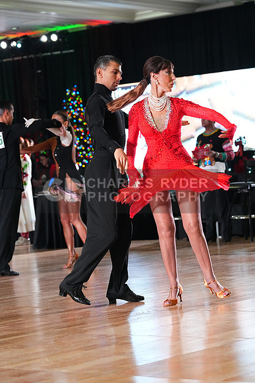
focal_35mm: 111
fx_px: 1179
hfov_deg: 12.3
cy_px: 192
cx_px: 128
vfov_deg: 18.4
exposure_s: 1/400
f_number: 5
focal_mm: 111
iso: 8000
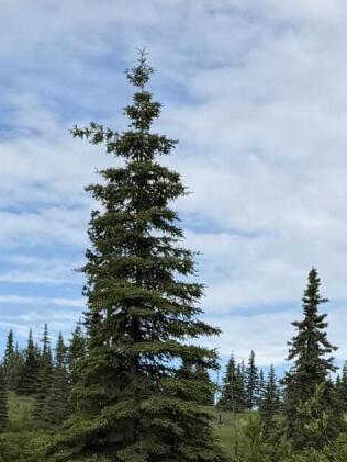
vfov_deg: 17.1
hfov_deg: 13.0
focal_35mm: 114
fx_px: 1523
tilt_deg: +7.3
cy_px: 358
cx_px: 246
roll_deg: -2.4
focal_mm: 6.76
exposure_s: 1/5714
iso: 80
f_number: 1.78
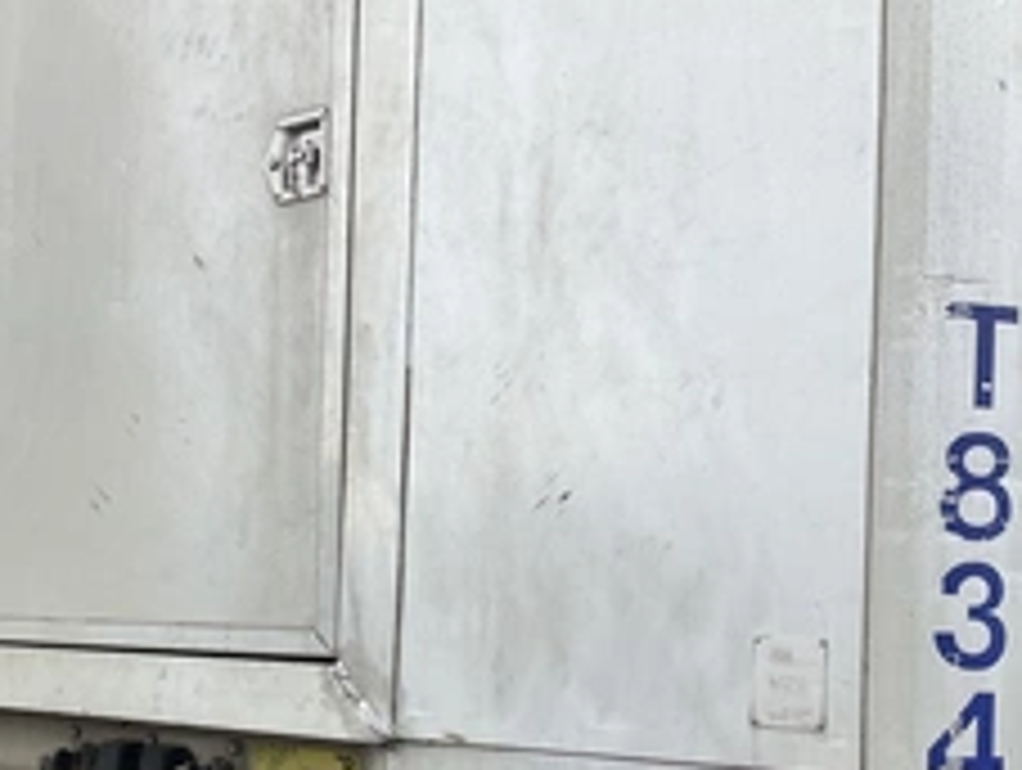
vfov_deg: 28.0
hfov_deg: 37.1
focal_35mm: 51
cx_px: 356
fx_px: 1508
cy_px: 630
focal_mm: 3
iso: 25
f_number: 1.8
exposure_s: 1/749
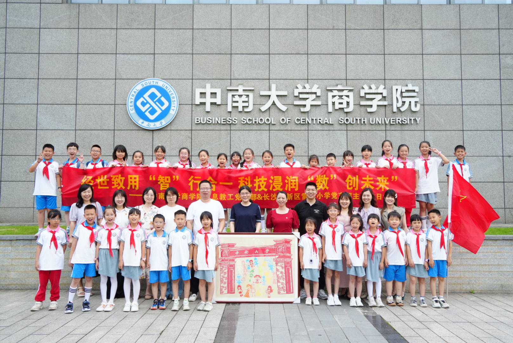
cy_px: 172
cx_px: 256
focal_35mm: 32
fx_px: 456
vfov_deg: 41.2
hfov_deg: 58.7
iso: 2000
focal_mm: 32
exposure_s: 1/320
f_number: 14
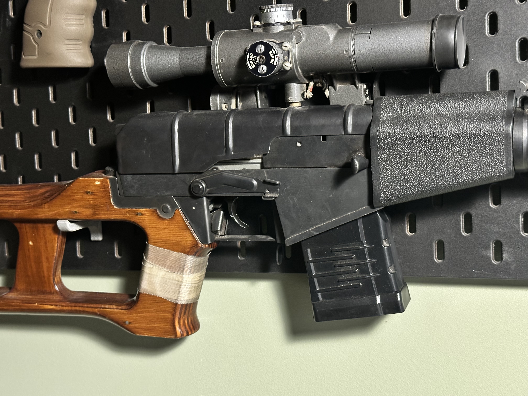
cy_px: 198
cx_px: 264
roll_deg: +1.8
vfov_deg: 30.3
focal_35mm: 48
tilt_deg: -0.2
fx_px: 732
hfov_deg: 39.7
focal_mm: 6.86
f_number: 1.78
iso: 500
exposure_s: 1/33
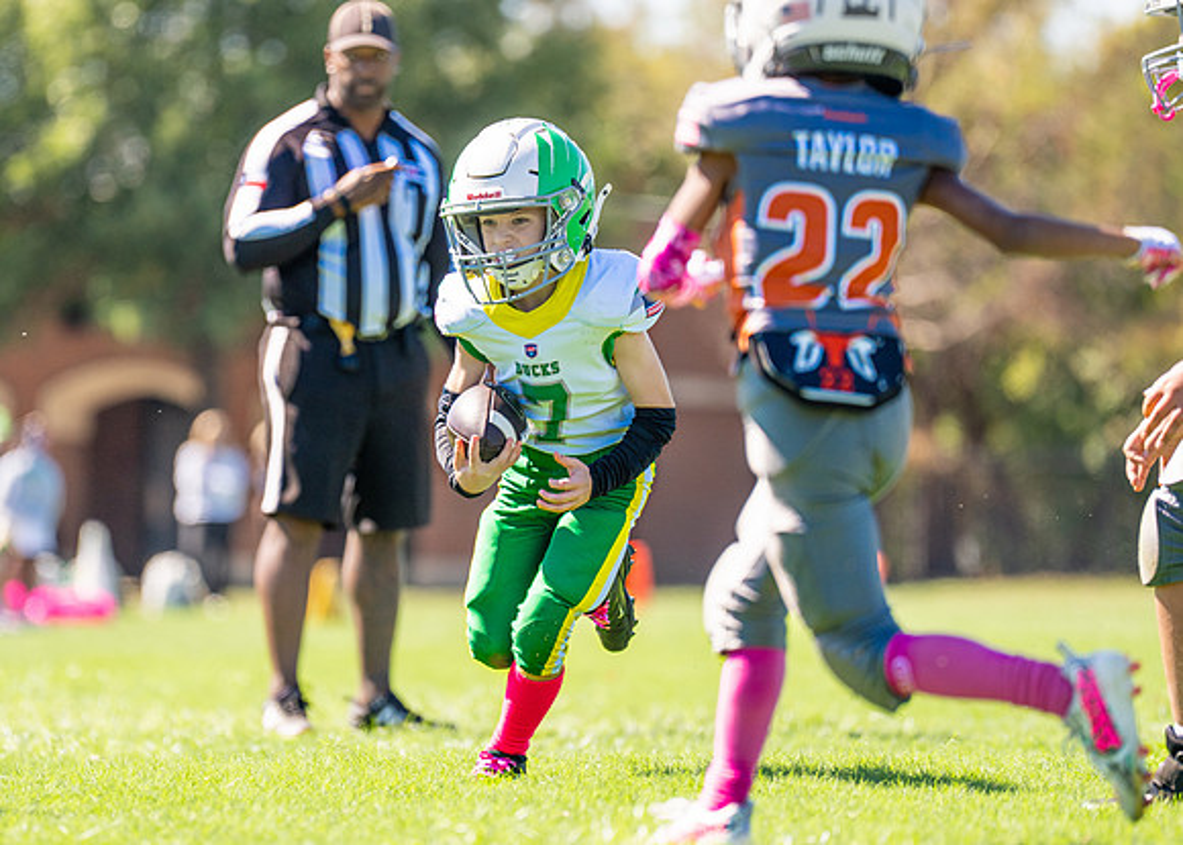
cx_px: 441
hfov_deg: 6.4
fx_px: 10516
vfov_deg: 4.6
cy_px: 480
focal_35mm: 313
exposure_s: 1/2000
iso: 160
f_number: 2.8
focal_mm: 200
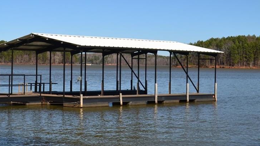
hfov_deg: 23.8
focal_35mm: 89
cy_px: 30
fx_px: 614
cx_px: 79
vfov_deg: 13.5
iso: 400
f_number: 11
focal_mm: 40
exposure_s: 1/320
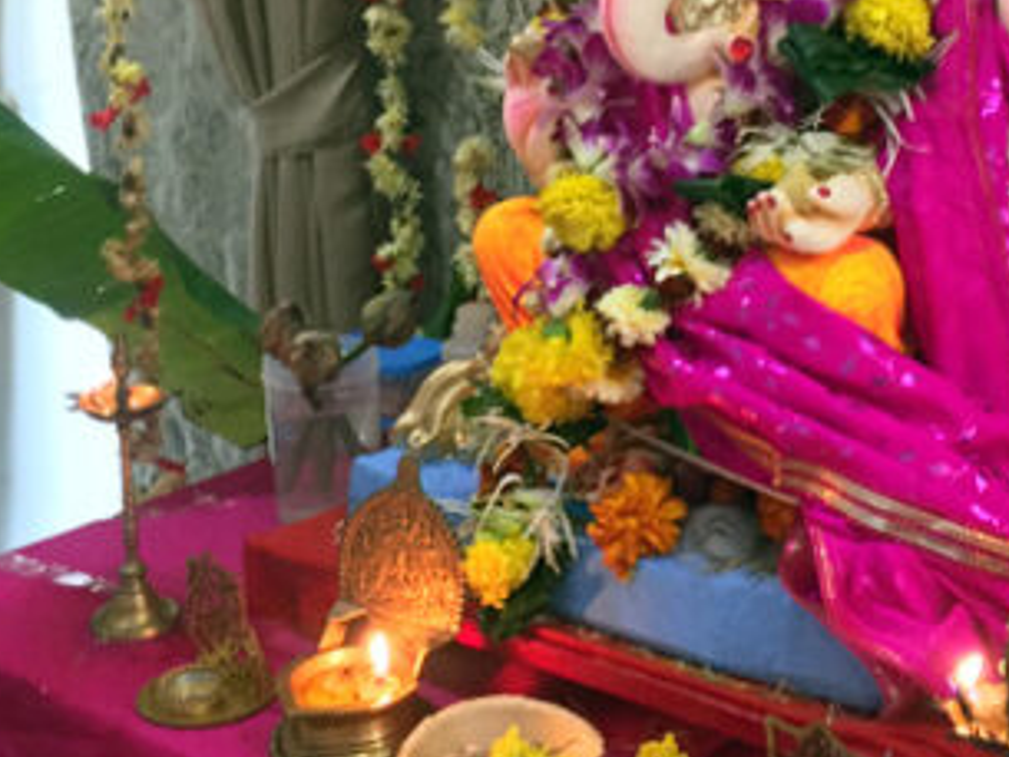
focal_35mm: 73
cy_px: 122
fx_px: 2129
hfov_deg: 26.5
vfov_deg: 19.9
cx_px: 662
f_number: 2.2
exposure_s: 1/33
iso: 250
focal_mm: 4.15
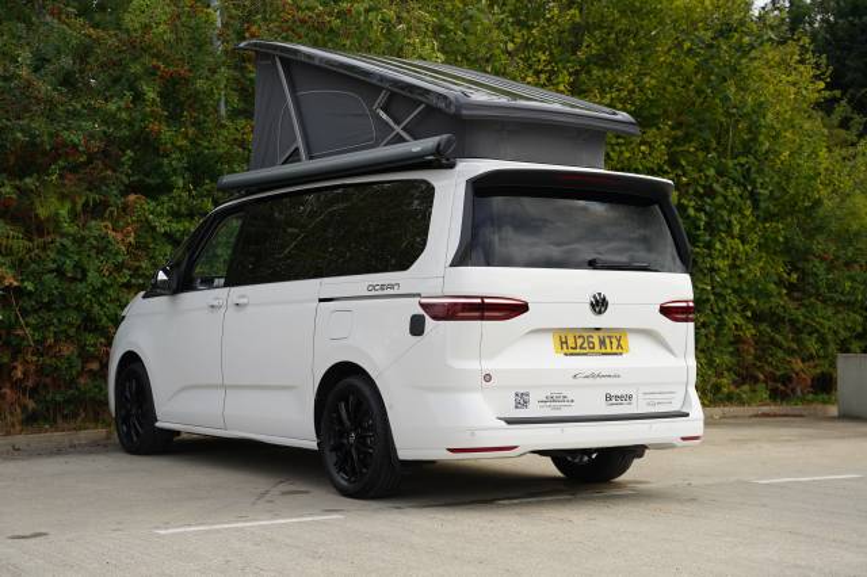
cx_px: 434
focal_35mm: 56
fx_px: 1355
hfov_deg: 35.5
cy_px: 288
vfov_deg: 24.0
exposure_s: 1/200
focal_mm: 56.3
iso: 100
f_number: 4.5
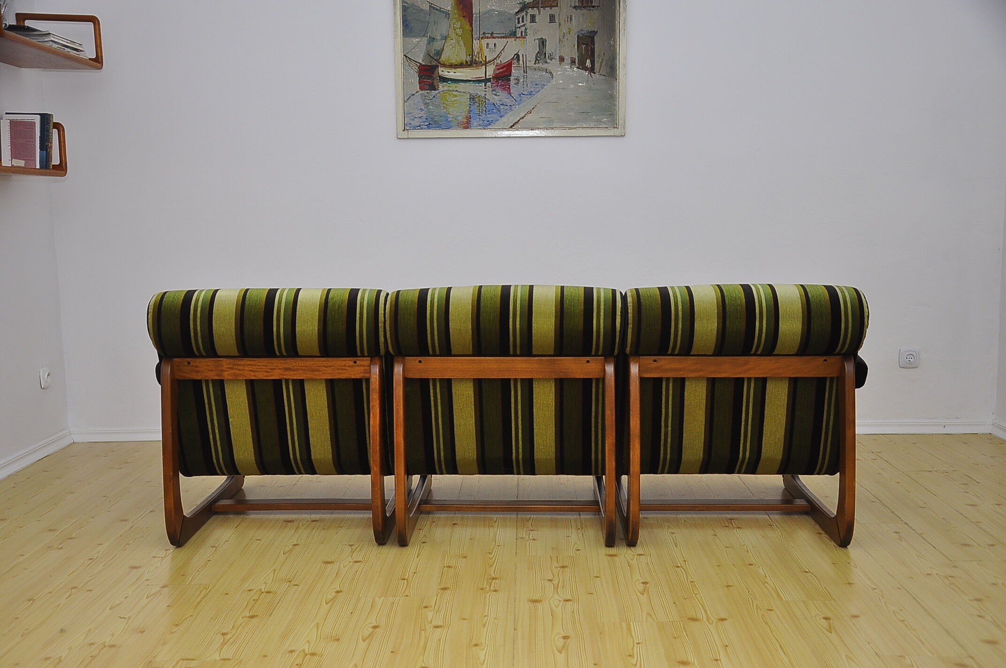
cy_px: 334
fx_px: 1172
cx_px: 503
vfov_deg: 31.8
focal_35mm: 42
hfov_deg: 46.4
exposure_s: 1/160
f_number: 4
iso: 400
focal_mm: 28
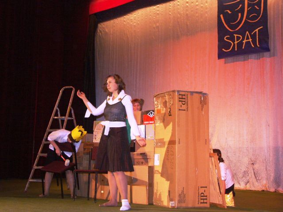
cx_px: 142
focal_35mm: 42
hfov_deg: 44.8
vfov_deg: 34.3
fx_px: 343
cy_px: 106
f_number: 2.8
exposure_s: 1/50
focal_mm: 10.84
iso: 200
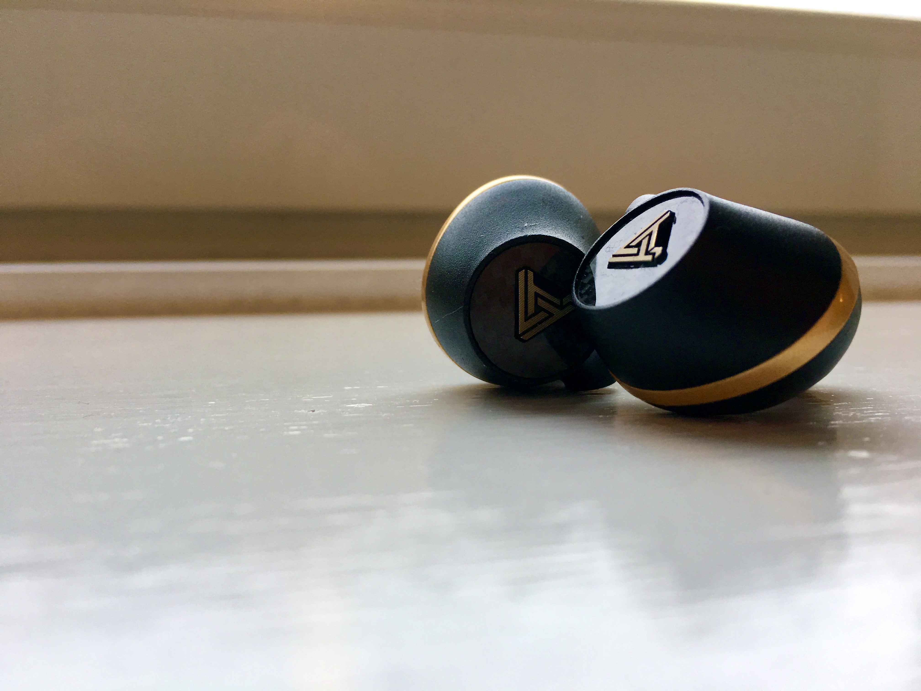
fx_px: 772
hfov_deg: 61.7
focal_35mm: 29
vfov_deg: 48.2
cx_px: 460
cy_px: 346
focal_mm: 4.15
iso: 80
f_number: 2.2
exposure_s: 1/33
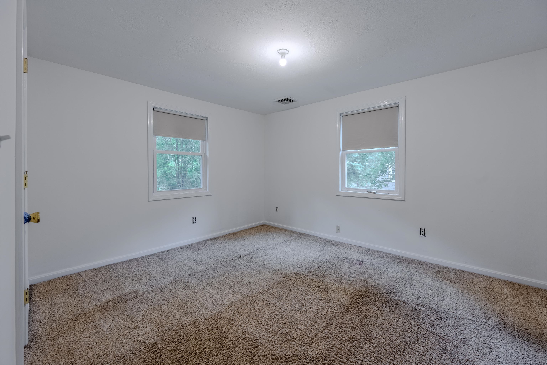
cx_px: 274
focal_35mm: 14
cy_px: 182
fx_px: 213
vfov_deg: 81.2
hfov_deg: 104.3
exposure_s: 1/100
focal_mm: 14
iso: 320
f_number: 7.1
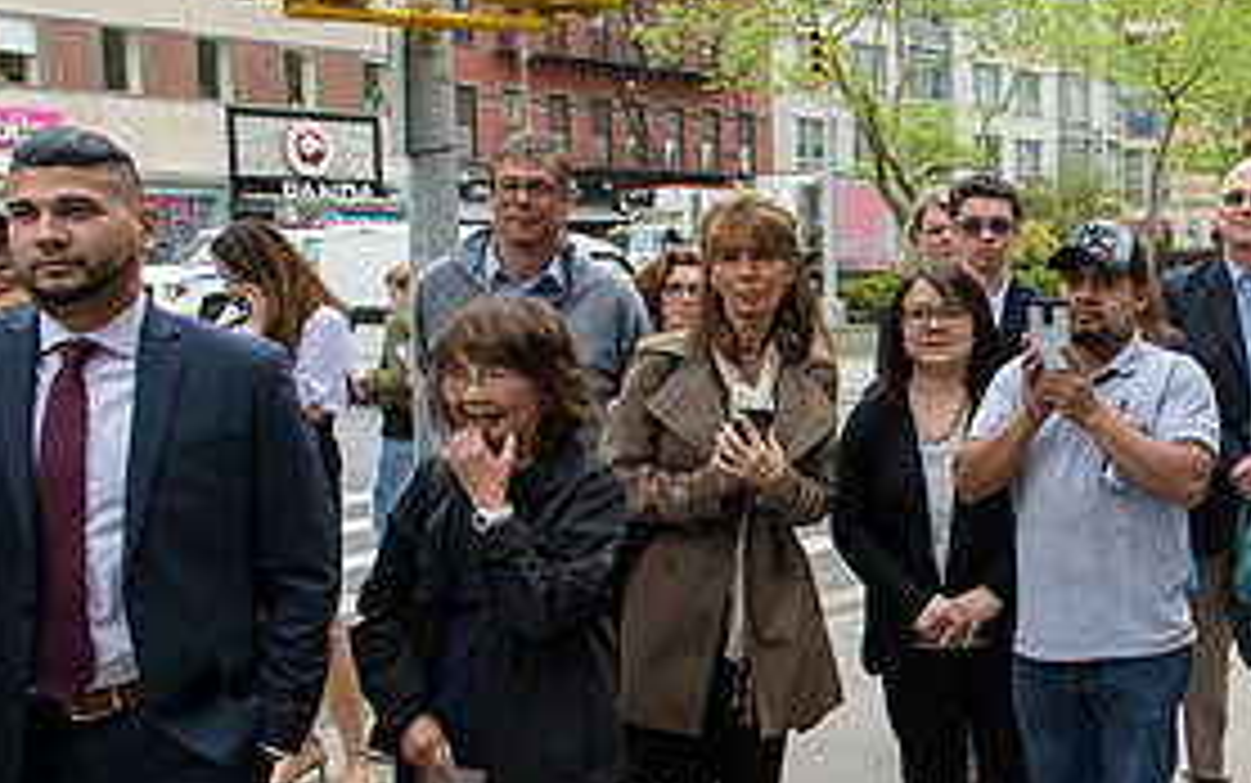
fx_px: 1739
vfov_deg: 25.3
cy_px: 448
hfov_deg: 35.5
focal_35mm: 51
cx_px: 1269
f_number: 5
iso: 200
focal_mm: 24
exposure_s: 1/250
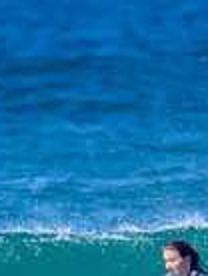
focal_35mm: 4029
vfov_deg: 0.5
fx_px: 32180
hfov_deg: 0.4
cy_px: 347
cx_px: 170
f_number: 11
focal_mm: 1000
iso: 1000
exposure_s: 1/2000
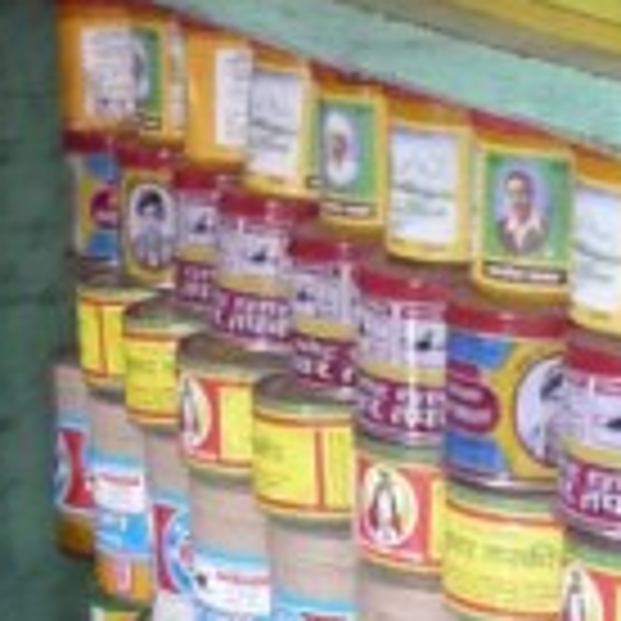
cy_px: 900
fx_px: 3897
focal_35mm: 192
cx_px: -342
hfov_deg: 8.9
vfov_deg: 8.9
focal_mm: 4.4
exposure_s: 1/25
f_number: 2.8
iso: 400
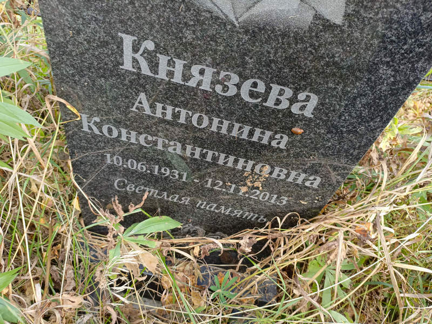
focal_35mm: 25
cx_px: 216
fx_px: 312
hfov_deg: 69.4
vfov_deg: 54.9
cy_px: 162
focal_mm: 4.76
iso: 153
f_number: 1.69
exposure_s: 1/50
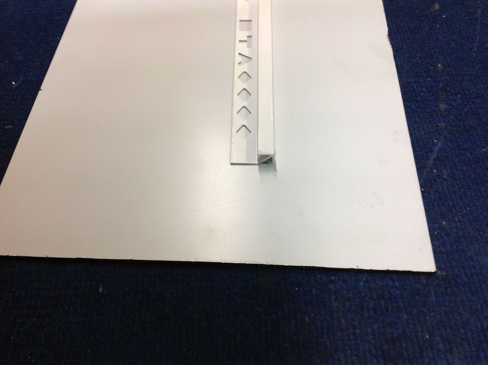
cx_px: 244
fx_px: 493
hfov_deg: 52.7
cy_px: 182
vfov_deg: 40.6
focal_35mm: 35
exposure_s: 1/24
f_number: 2.4
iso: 64
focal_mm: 4.28
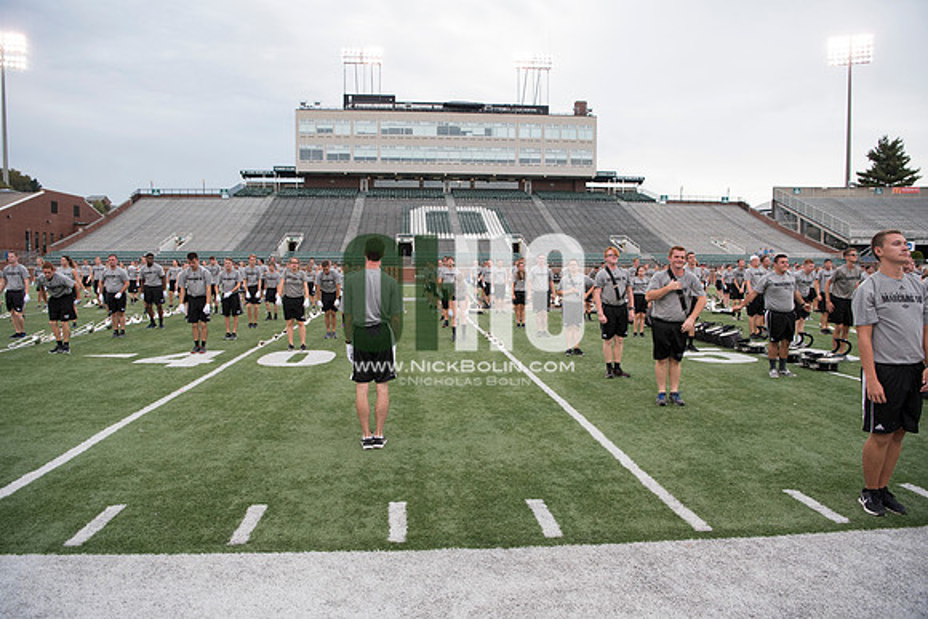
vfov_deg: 53.2
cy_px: 310
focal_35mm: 24
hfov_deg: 73.7
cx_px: 464
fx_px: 619
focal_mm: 24
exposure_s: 1/1250
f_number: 4.5
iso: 1000
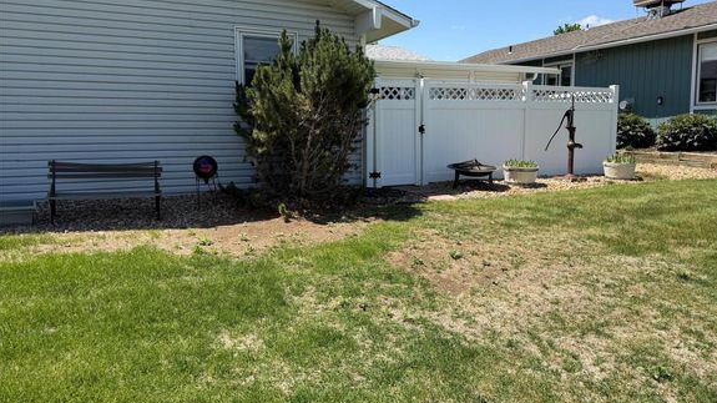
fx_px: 513
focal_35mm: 27
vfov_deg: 42.8
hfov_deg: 69.9
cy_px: 178
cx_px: 368
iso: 80
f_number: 1.78
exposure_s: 1/3584
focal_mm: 6.76
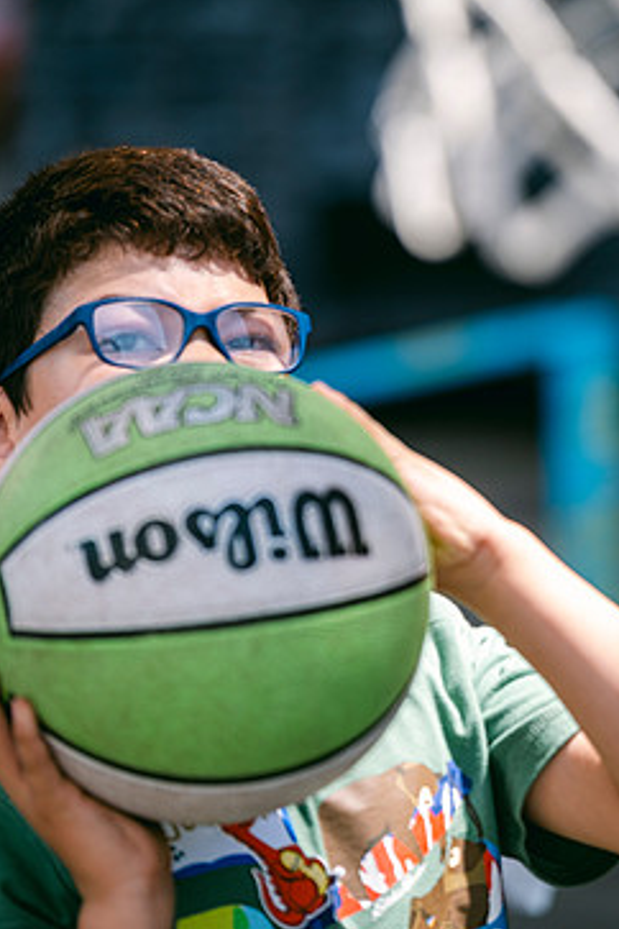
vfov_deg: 7.9
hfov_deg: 5.3
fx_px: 6705
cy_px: 461
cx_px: 335
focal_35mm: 260
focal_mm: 140
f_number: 2.8
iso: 160
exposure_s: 1/900
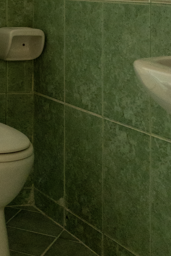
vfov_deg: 21.0
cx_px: -69
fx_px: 627
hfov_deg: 14.7
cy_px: -76
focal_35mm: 88
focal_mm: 20
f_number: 3.5
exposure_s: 1/15
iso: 1600
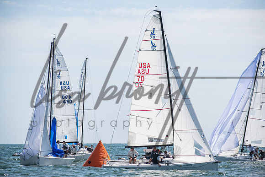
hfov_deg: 12.2
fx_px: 1237
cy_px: 88
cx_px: 132
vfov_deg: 8.2
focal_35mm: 168
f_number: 6.3
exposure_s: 1/1000
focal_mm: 112
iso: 200
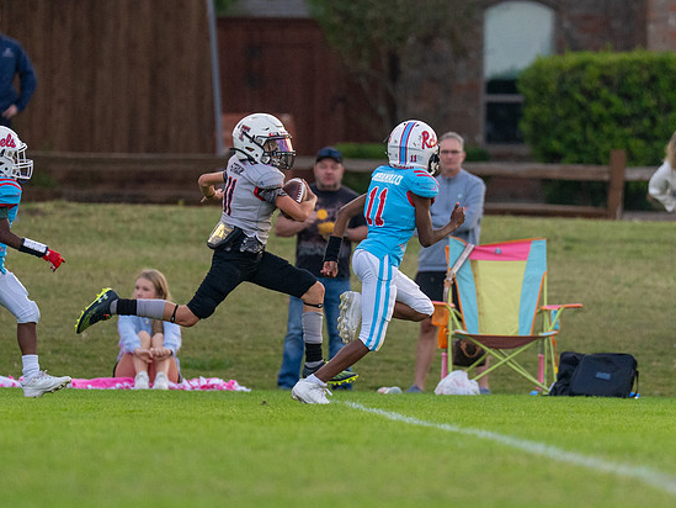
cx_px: 323
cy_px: 260
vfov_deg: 3.0
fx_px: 9669
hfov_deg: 4.0
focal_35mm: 495
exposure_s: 1/1600
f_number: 2.8
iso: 1000
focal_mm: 200
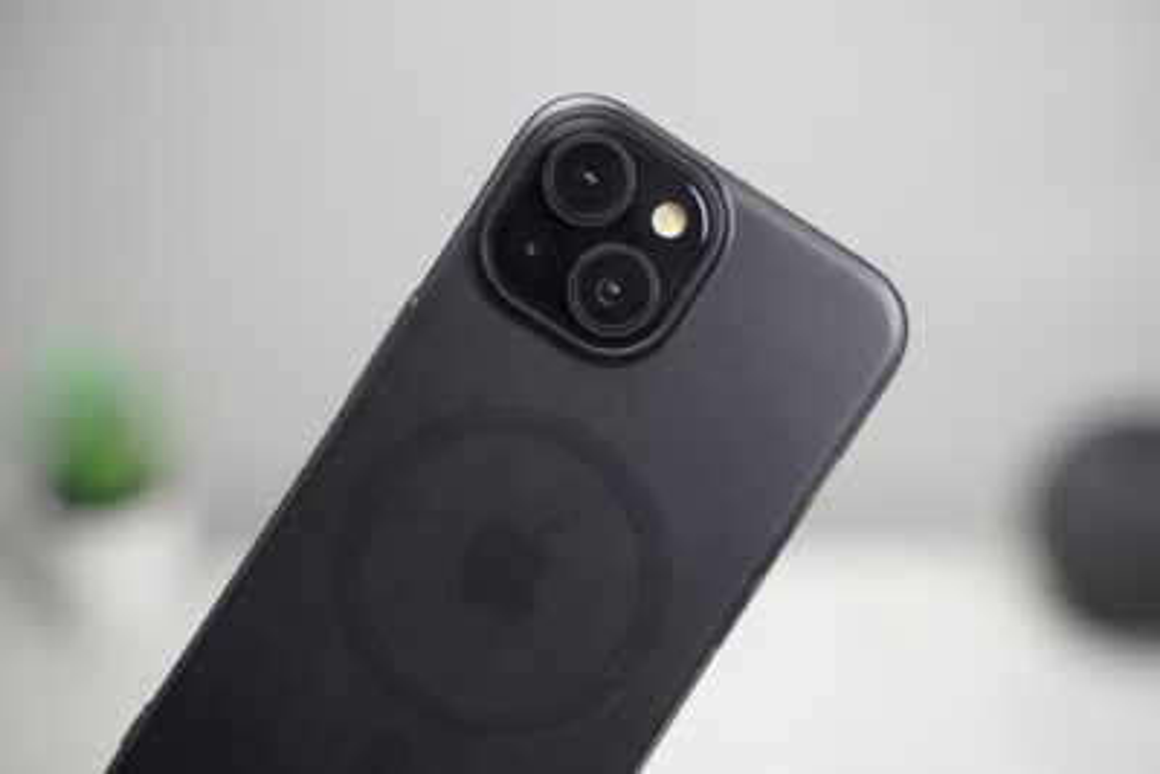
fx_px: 2160
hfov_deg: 30.1
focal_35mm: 67
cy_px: 387
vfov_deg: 20.3
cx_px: 580
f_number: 3.5
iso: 800
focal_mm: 67
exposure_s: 1/90
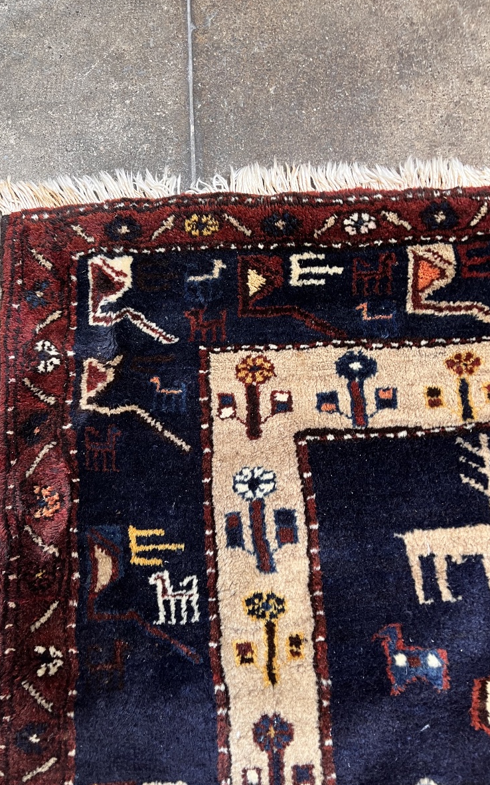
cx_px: 195
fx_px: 598
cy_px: 393
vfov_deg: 66.5
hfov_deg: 44.3
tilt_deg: -77.7
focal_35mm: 28
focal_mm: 5.1
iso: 160
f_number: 1.6
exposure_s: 1/60
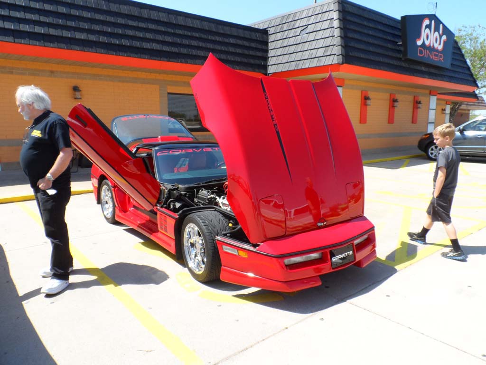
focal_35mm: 24
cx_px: 243
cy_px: 182
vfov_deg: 56.8
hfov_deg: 71.6
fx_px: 337
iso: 80
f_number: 4.5
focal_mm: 4
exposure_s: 1/350
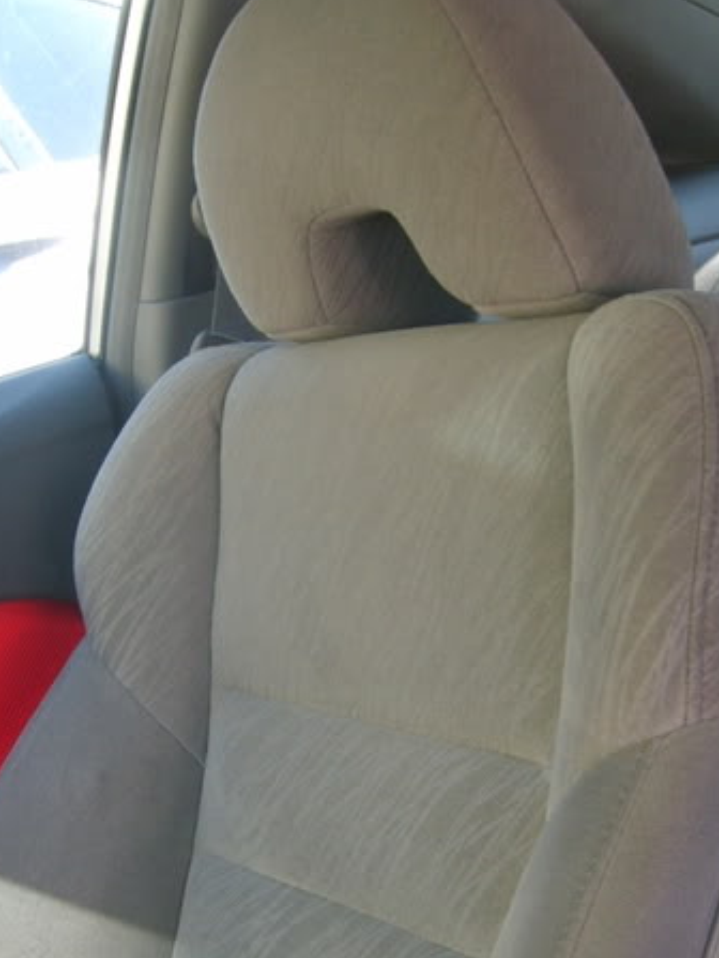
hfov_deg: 29.0
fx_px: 1385
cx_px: 293
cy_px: 633
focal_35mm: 50
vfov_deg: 37.8
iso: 88
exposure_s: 1/30
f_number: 2.8
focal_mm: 5.8
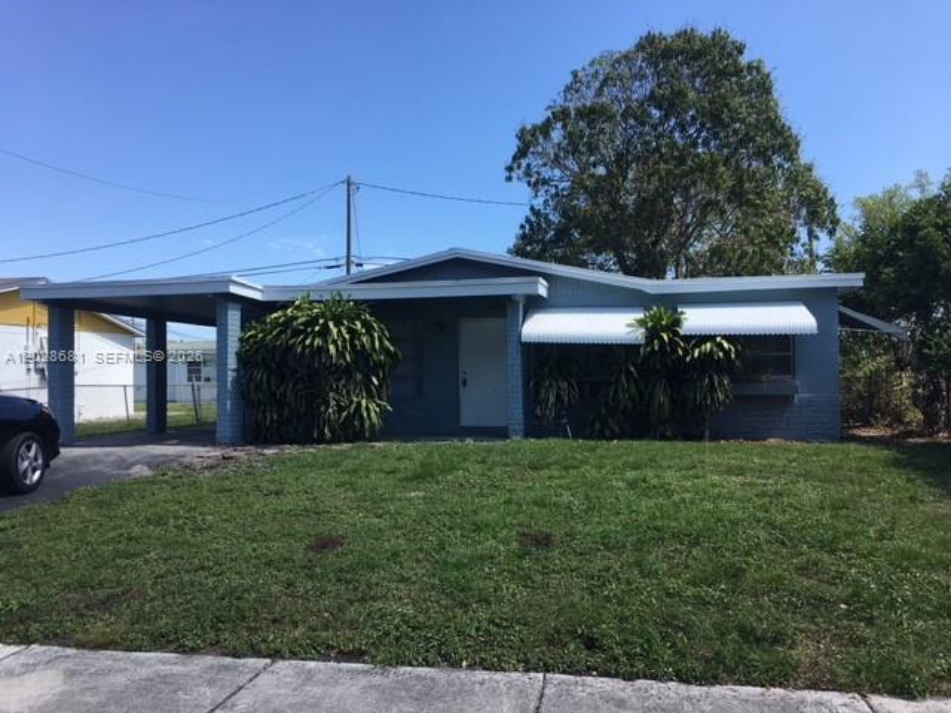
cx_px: 476
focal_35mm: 29
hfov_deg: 61.7
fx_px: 797
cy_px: 356
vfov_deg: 48.2
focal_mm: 4.15
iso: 25
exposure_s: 1/1040
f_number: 2.2
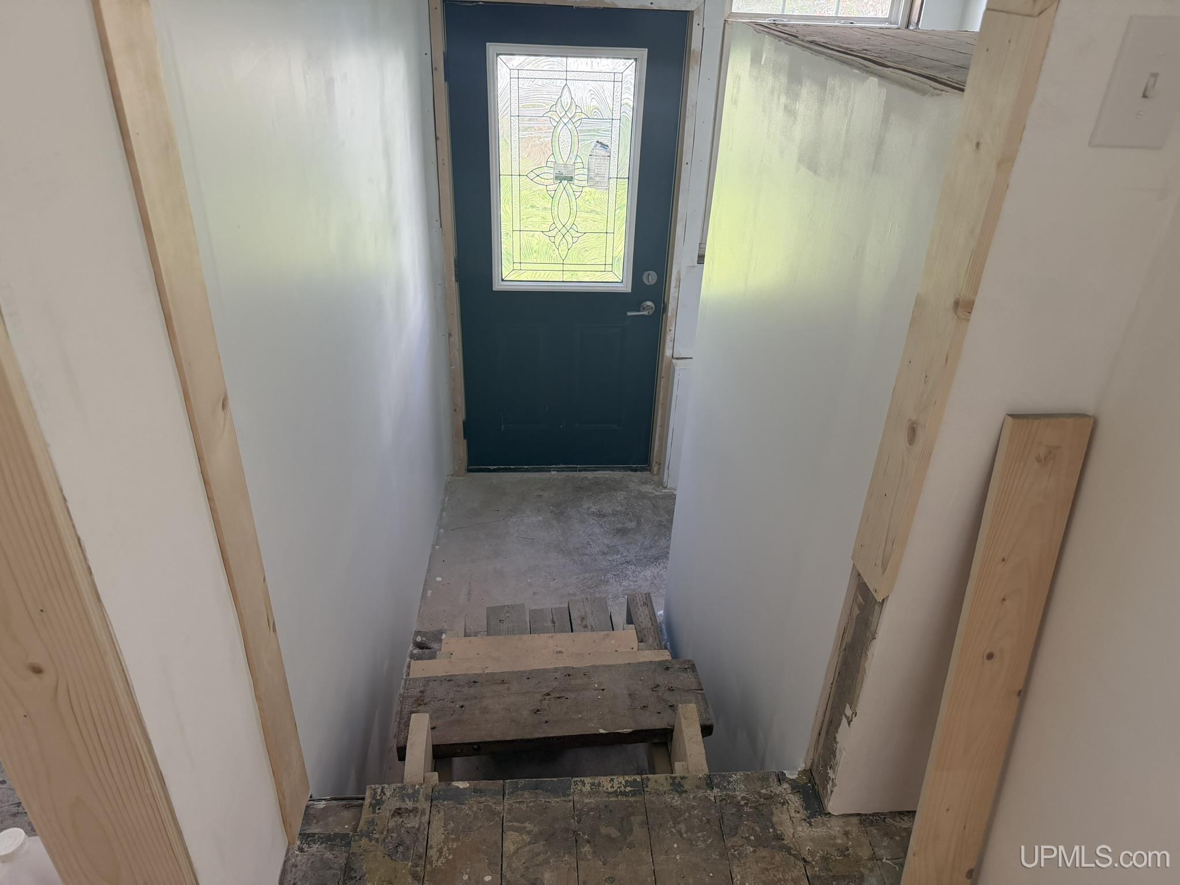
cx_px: 590
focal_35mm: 24
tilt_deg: -31.6
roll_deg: -2.7
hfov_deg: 71.6
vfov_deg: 56.8
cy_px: 442
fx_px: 818
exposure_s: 1/108
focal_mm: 6.76
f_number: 1.78
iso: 200
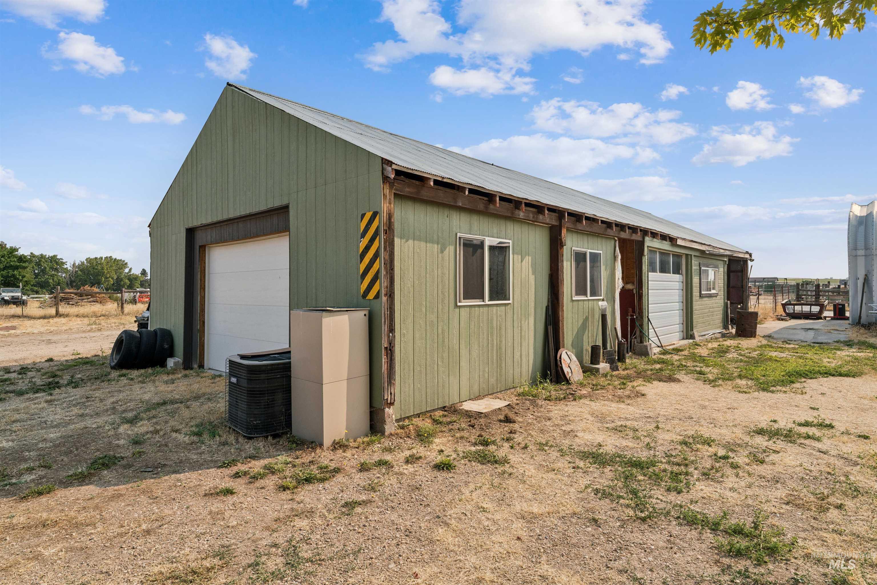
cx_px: 438
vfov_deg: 63.5
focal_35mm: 19
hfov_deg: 85.7
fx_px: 473
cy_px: 292
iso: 400
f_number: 13
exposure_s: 1/250
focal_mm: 19.4
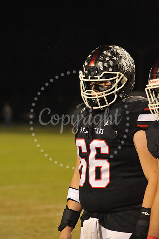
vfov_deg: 13.3
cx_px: 80
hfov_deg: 8.8
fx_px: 1028
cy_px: 120
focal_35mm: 155
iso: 6400
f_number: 5
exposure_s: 1/200
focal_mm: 155
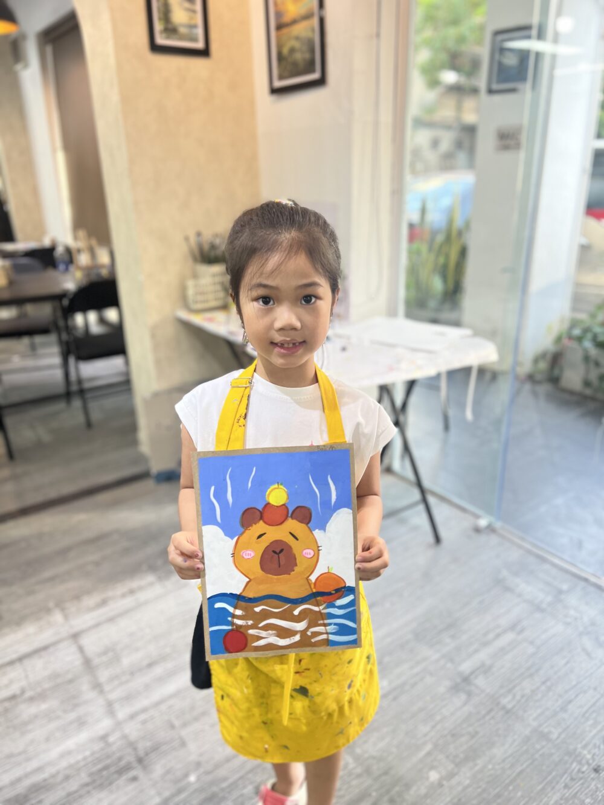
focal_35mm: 26
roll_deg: +0.6
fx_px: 605
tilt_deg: -21.7
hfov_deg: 53.1
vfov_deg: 67.3
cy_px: 402
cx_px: 302
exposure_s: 1/100
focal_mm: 5.7
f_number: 1.5
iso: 80
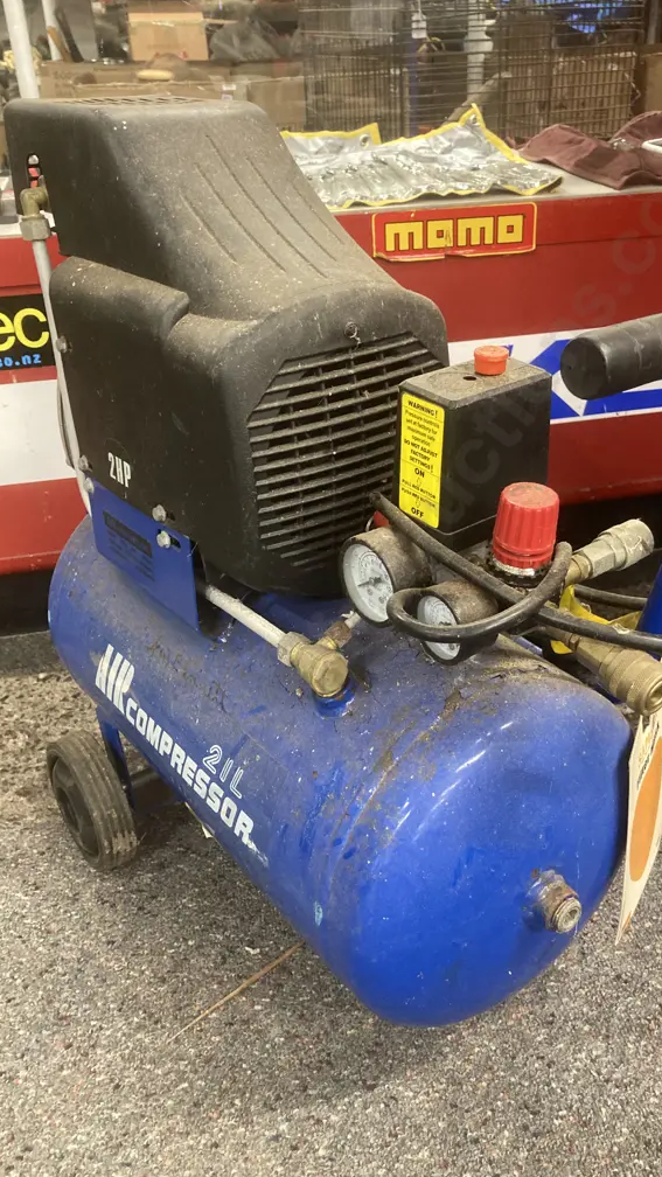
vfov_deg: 62.6
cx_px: 383
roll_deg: +1.6
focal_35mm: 31
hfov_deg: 37.7
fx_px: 967
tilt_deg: -27.6
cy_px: 585
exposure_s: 1/33
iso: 250
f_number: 1.8
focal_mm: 3.99
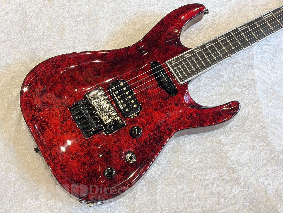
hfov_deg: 36.8
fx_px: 425
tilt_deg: -65.3
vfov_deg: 28.0
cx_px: 142
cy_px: 106
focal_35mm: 52
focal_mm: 5.96
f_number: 1.6
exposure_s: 1/60
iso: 125
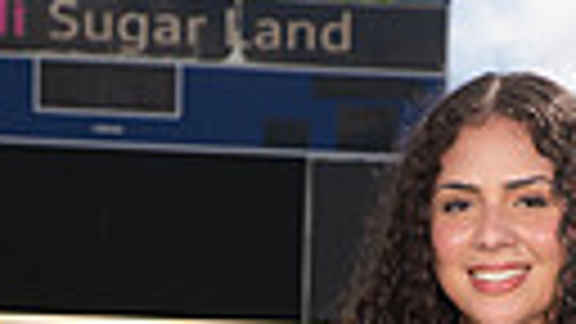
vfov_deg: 5.9
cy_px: 968
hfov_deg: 11.3
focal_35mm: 191
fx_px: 2917
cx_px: 284
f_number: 7.1
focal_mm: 52
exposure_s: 1/400
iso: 125
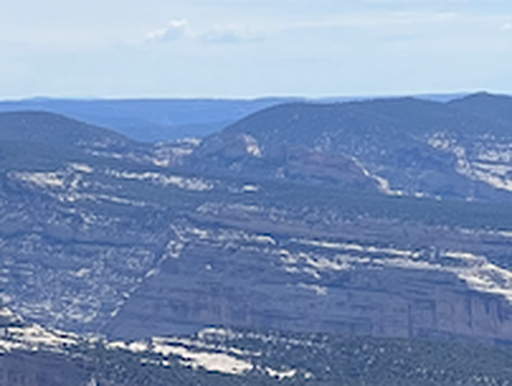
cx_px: -231
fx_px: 5686
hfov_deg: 5.1
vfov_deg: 3.8
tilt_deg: -7.7
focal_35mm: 384
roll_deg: +1.4
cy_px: 841
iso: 32
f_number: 2.8
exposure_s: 1/539
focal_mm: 9
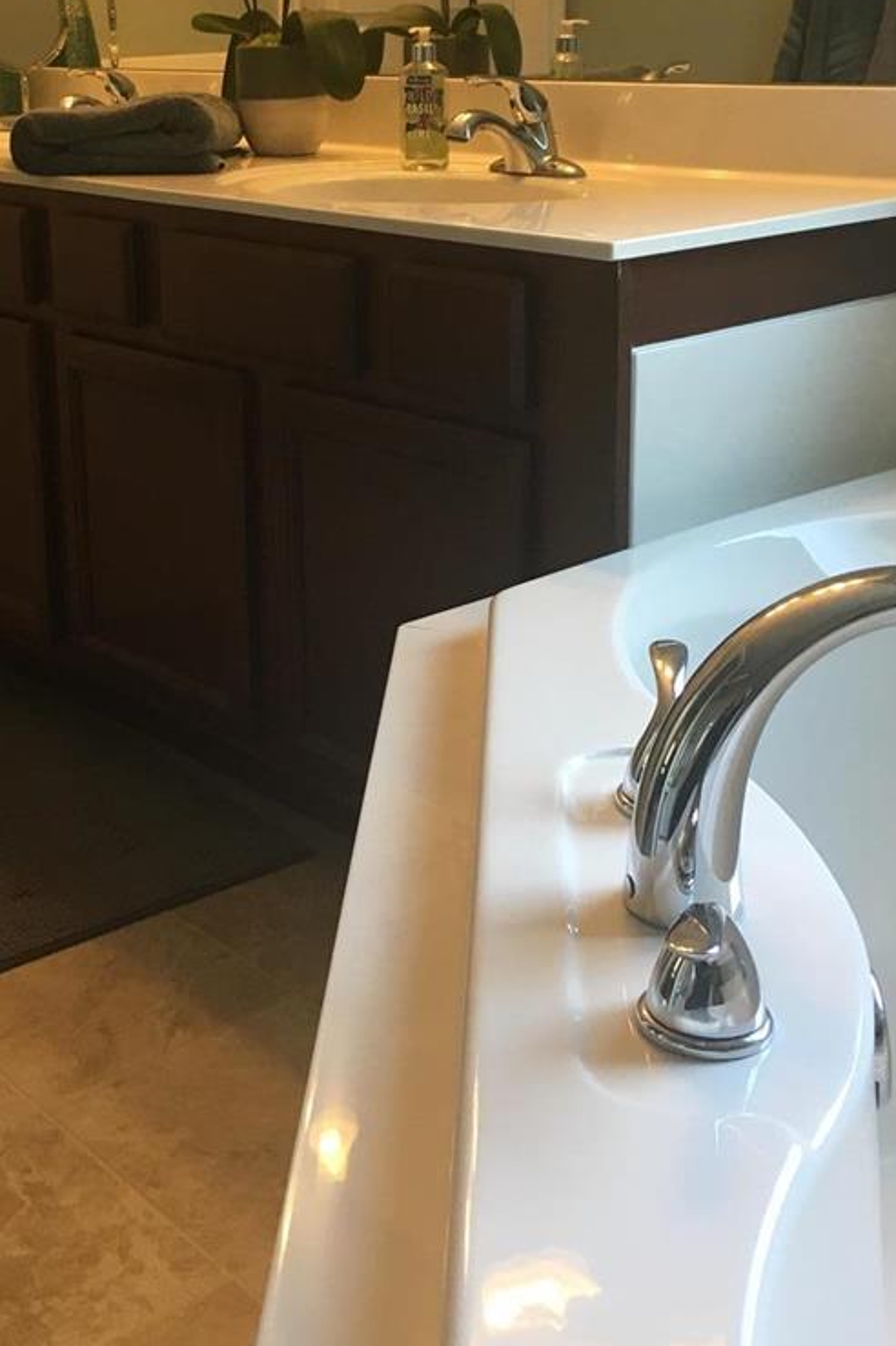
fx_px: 1831
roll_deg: +2.8
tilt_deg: -12.7
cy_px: 457
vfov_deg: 39.9
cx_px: 324
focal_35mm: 49
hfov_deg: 27.4
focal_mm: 4.15
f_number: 2.2
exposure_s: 1/30
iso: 40
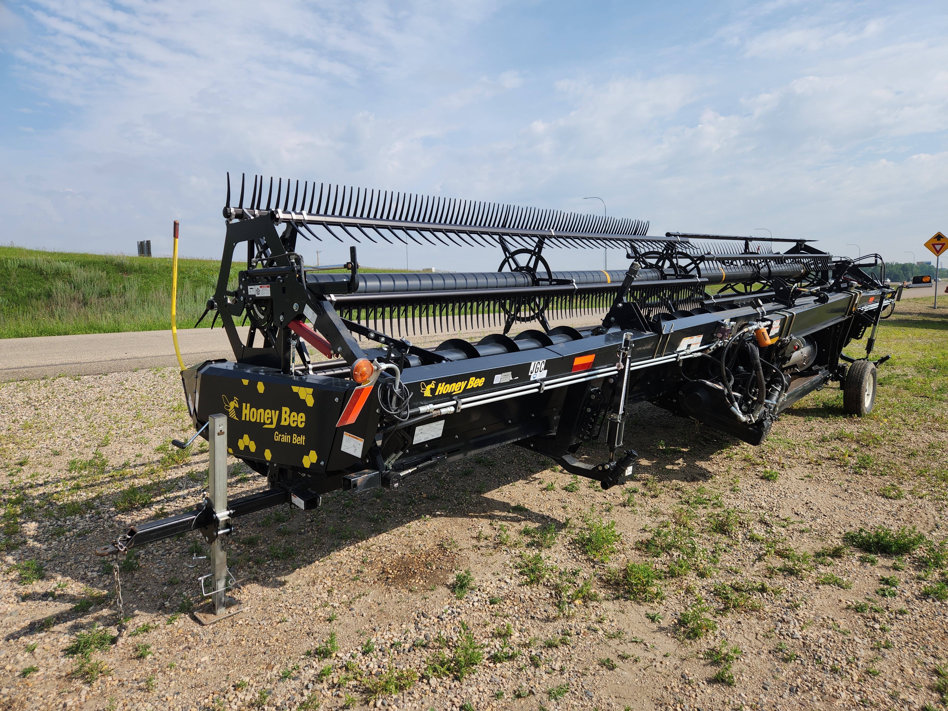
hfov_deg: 73.9
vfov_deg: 58.9
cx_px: 474
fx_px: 630
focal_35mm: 23
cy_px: 356
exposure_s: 1/1723
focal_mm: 5.4
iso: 20
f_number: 1.8
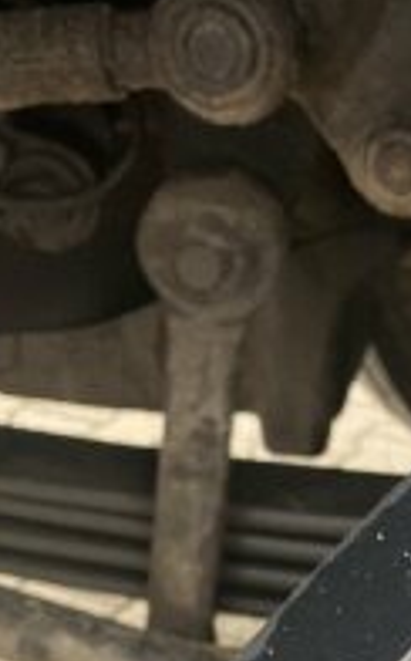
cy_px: 786
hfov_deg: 13.4
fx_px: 1618
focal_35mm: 90
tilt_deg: -35.9
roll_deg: -3.6
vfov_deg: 21.5
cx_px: 660
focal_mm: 4.25
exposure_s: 1/109
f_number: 1.8
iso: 125
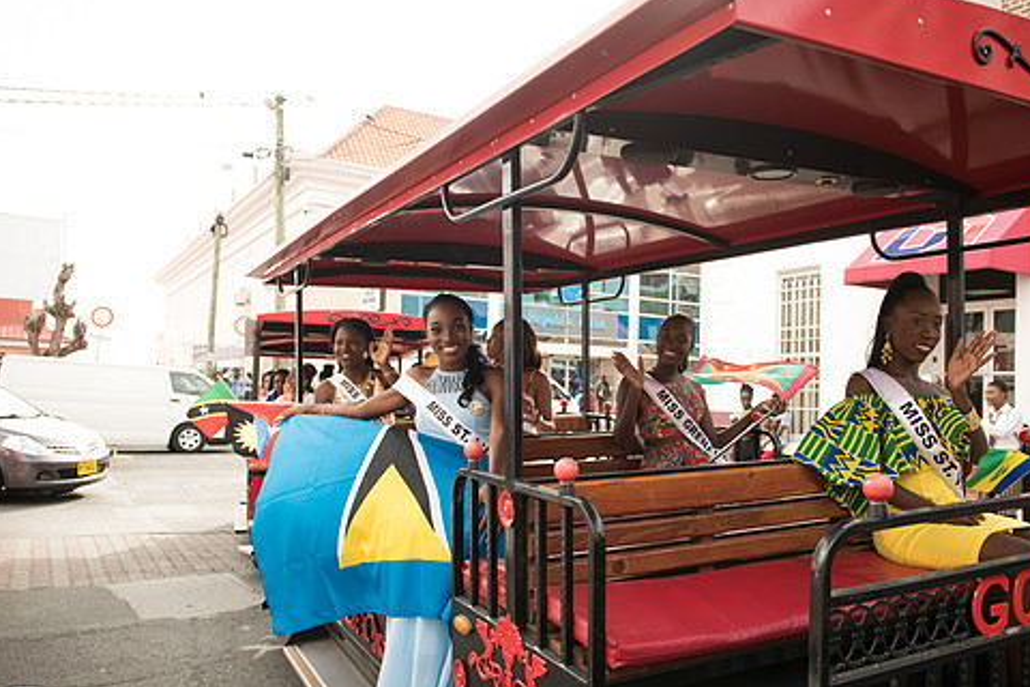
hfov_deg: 63.4
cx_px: 579
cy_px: 368
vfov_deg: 44.9
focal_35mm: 29
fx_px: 830
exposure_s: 1/200
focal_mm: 24
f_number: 4.5
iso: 160
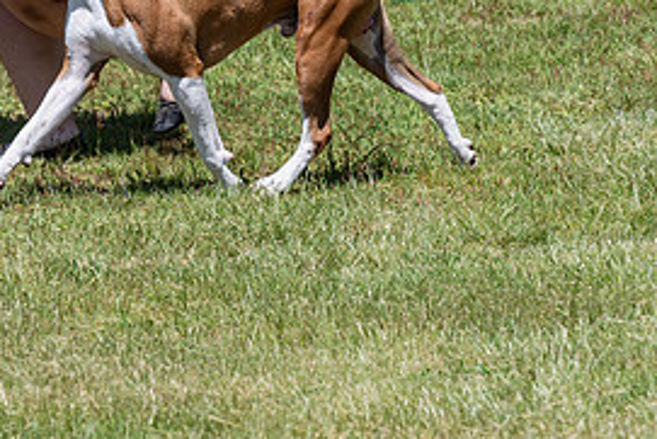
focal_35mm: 366
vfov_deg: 3.8
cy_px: -75
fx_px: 6683
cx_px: 98
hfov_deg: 5.6
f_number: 6.3
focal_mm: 147
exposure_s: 1/640
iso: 125
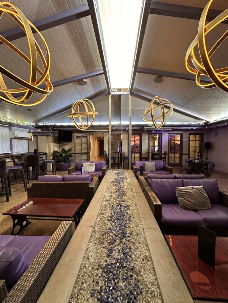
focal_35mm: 14
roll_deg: -0.3
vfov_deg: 102.1
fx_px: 123
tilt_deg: -2.5
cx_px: 114
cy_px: 152
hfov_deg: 85.7
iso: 320
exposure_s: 1/51
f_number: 2.2
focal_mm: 2.22
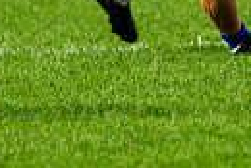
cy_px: -197
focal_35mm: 1806
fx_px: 12606
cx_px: 224
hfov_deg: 1.1
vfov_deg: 0.8
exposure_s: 1/5000
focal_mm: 270
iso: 400
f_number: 2.8
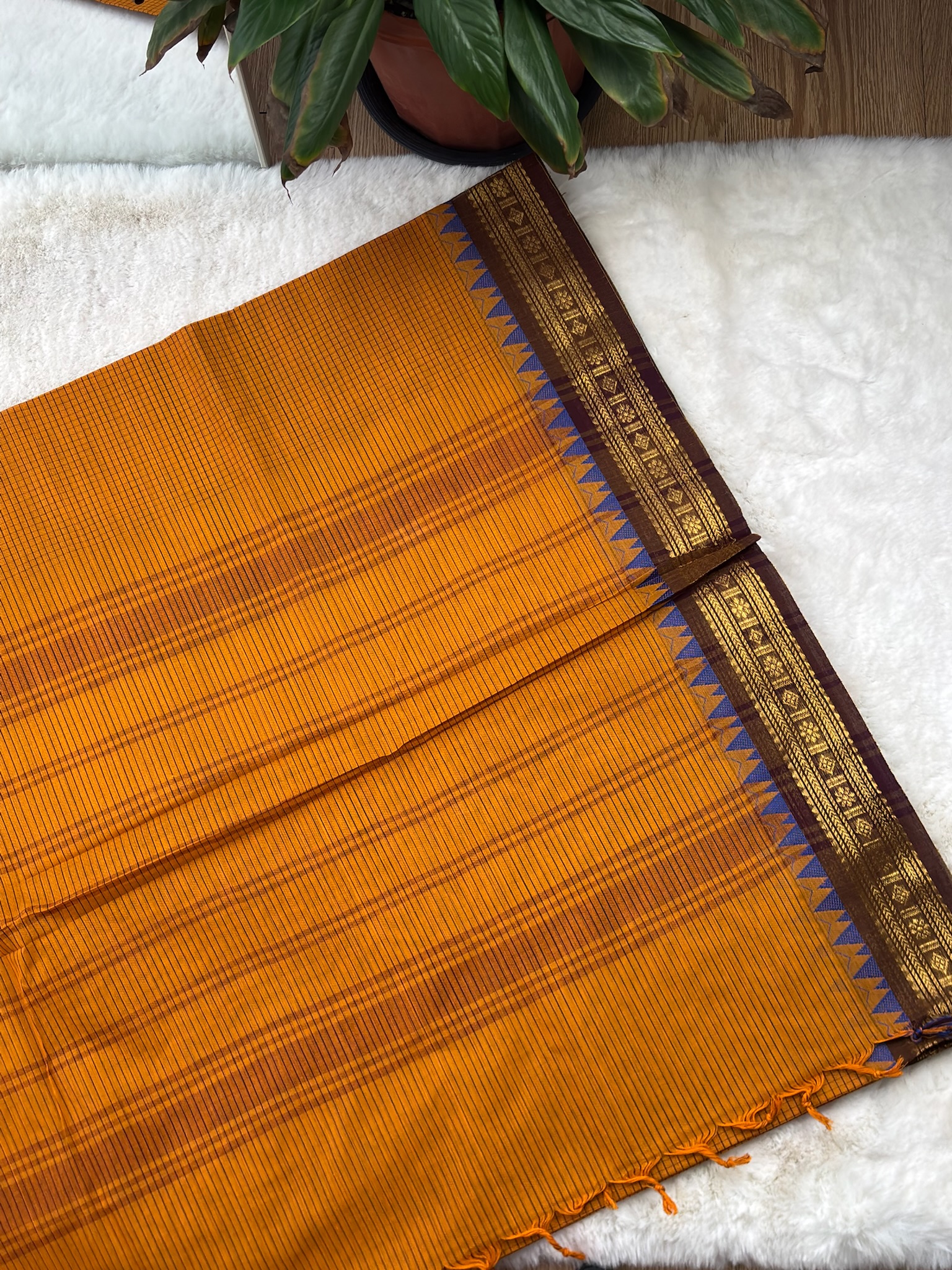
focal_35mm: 49
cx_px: 476
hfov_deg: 29.7
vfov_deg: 38.9
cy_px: 635
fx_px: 1797
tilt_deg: -74.4
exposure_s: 1/100
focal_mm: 5.96
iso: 64
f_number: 1.6
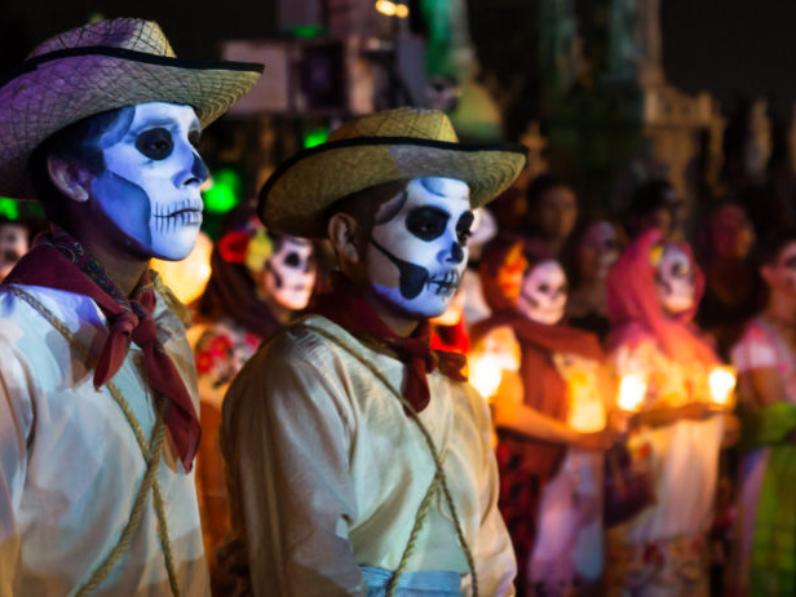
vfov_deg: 12.7
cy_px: 291
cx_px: 423
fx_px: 2690
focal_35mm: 117
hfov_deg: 16.8
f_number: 2.8
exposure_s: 1/13
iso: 500
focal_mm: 50
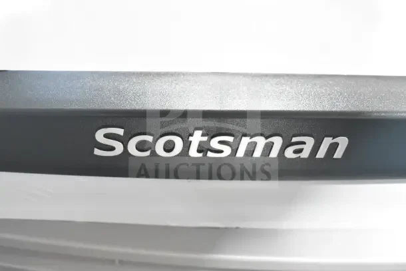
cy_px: 136
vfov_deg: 29.9
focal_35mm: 45
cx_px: 203
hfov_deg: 43.6
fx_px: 508
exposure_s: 1/125
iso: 6400
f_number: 5.6
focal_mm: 30
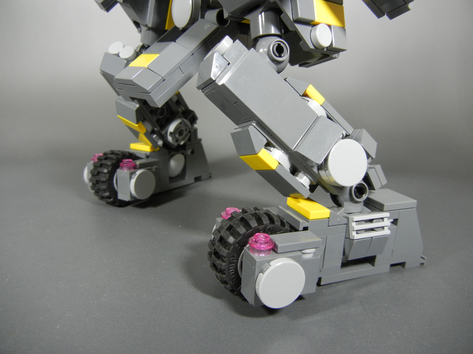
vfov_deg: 46.8
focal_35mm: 30
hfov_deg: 60.0
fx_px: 410
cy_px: 177
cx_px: 236
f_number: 3.5
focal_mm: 5.4
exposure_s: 1/35.7
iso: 400
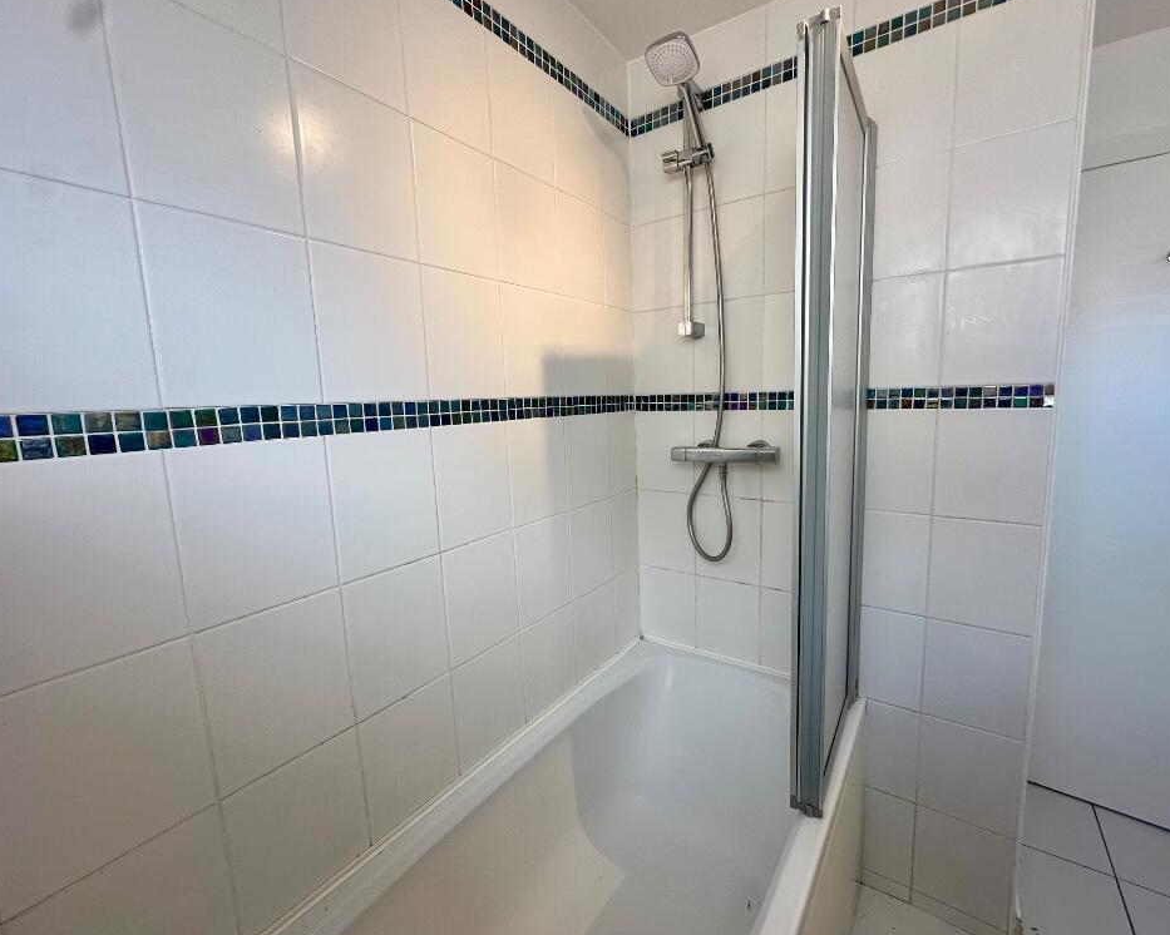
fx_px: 519
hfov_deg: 96.7
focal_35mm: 15
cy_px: 465
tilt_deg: -7.5
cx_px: 614
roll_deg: +1.2
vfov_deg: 84.0
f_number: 2.2
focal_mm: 2.22
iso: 64
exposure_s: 1/100
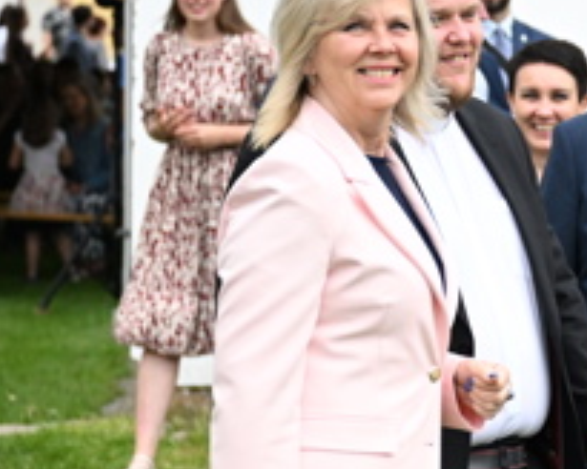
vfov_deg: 8.5
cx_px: 747
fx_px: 3127
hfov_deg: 10.5
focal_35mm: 180
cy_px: 515
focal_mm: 57
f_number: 2.8
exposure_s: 1/13000
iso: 2000
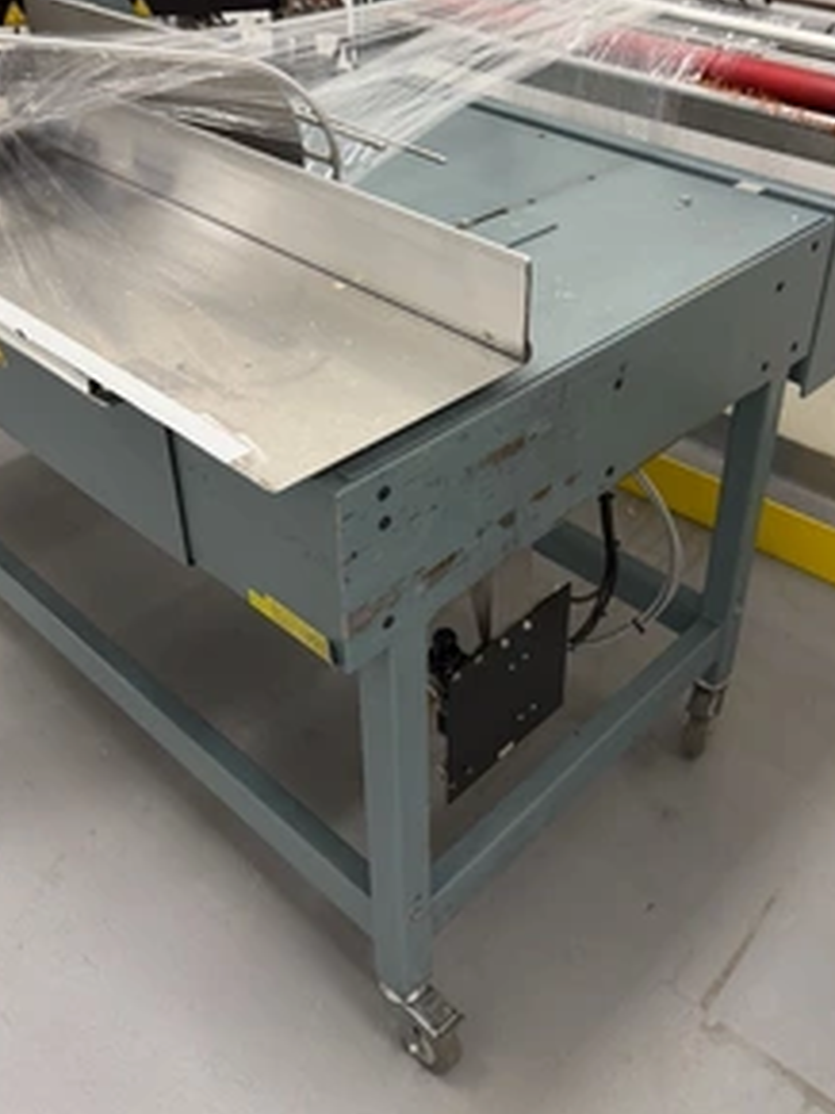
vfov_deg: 55.0
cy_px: 444
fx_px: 1062
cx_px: 517
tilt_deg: -27.8
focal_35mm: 33
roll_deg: -1.7
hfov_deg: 42.6
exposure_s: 1/60
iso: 200
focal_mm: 6.76
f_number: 1.78
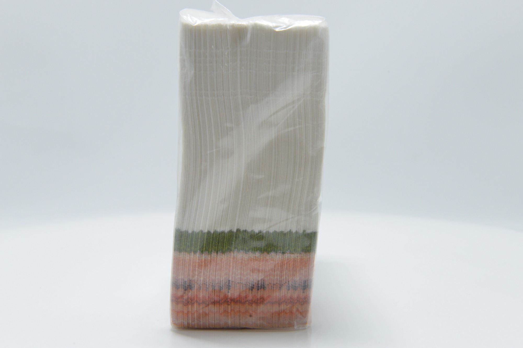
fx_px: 842
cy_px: 174
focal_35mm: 58
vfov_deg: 23.4
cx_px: 262
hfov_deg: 34.5
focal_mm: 58
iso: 4000
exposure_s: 1/60
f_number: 13
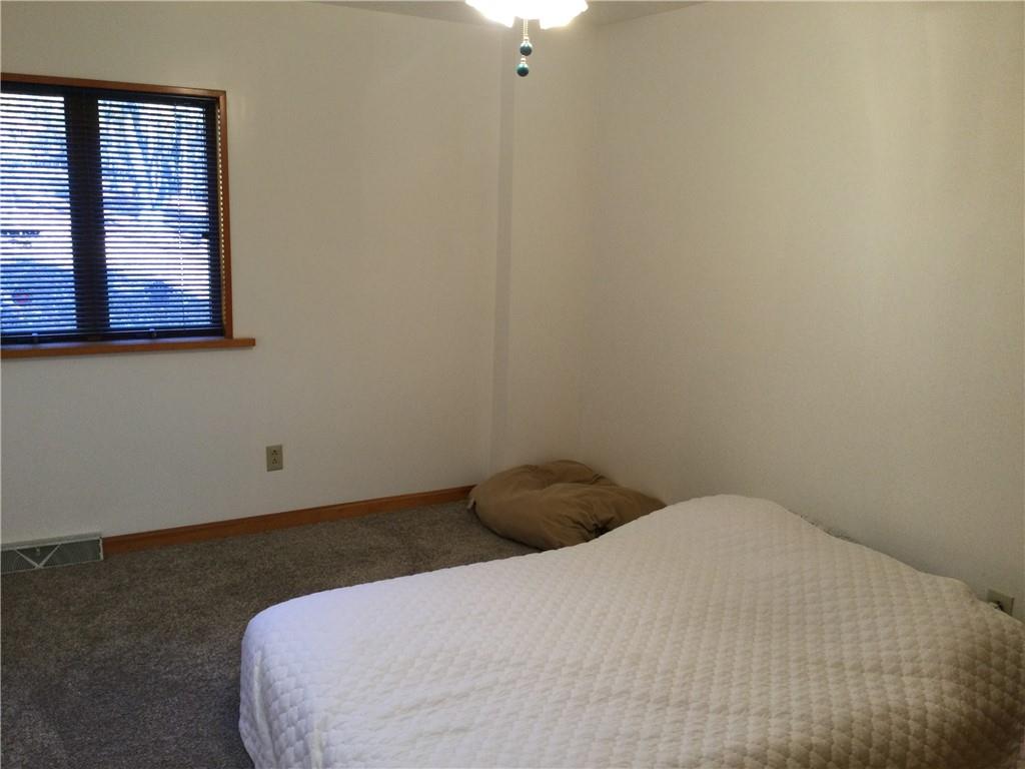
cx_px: 512
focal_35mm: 31
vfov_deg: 45.4
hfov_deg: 58.4
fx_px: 918
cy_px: 384
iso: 50
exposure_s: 1/30
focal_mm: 3.3
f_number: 2.4
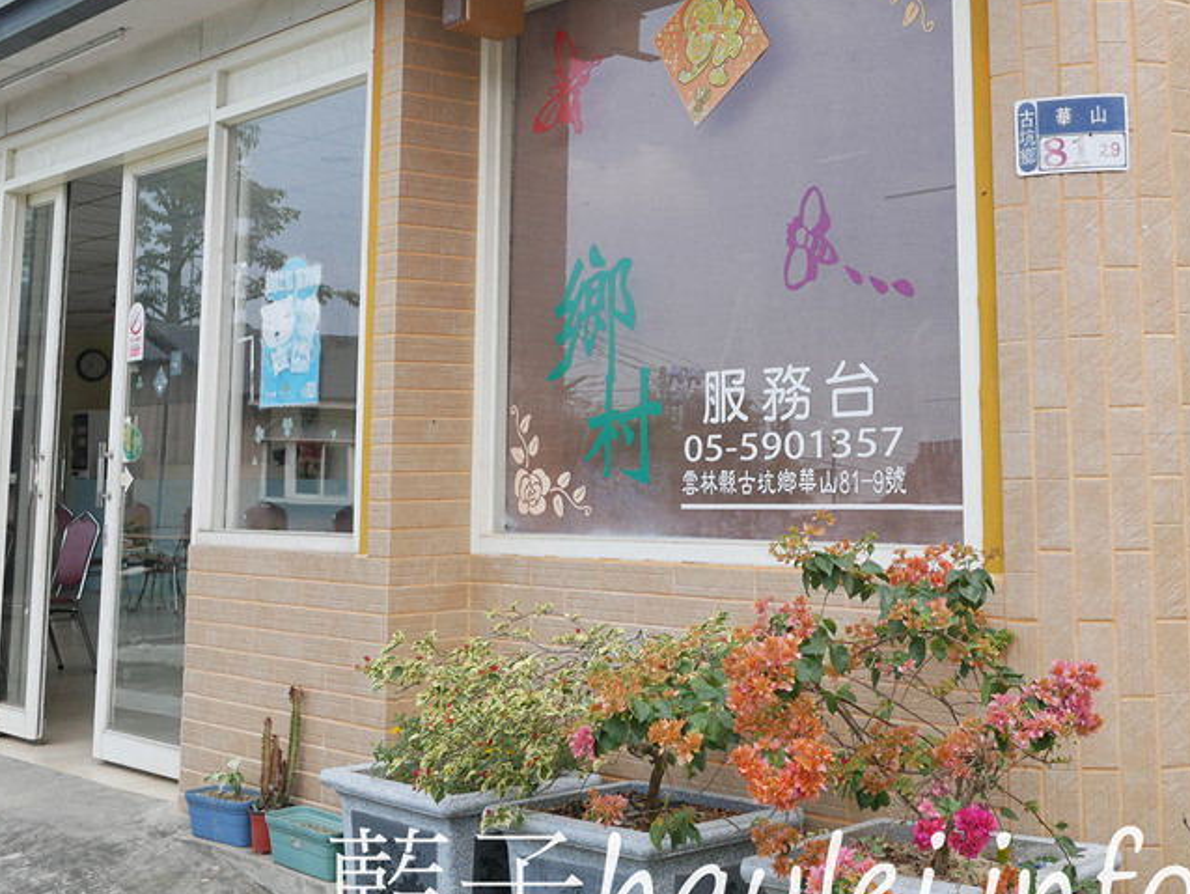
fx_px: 1616
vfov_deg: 30.6
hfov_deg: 39.9
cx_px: 791
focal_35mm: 47
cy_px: 269
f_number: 3.5
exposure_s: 1/500
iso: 200
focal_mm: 15
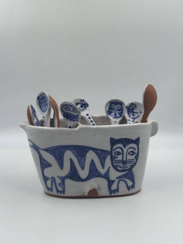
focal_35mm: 48
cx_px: 92
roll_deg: -0.8
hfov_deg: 30.3
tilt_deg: -13.3
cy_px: 122
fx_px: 338
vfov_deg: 39.7
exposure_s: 1/464
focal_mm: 6.86
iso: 64
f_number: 1.78
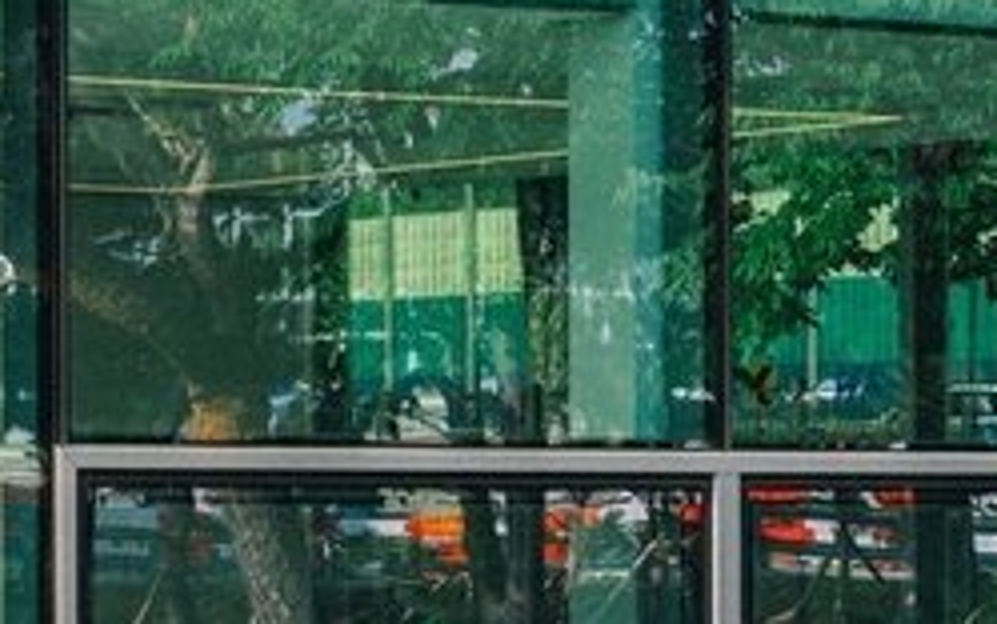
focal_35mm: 166
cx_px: -505
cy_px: 450
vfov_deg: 7.9
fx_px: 4514
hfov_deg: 12.0
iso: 100
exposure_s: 1/125
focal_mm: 29
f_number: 7.1
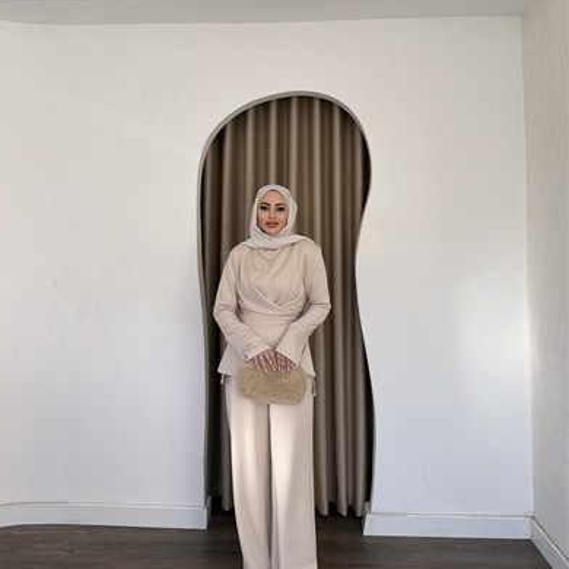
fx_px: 539
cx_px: 279
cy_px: 316
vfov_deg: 55.5
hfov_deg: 55.6
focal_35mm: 29
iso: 320
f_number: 1.78
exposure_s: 1/2169
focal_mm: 6.76
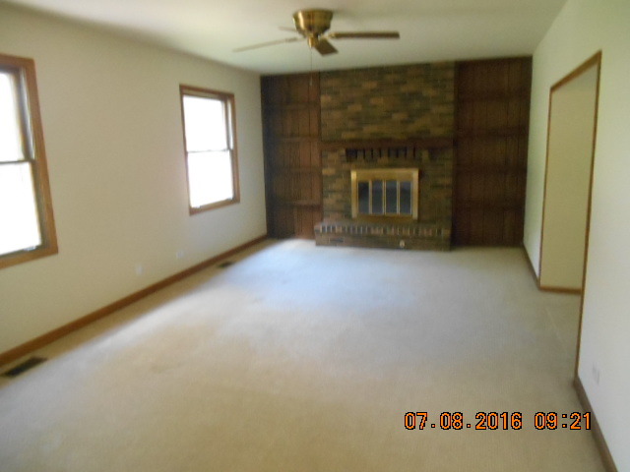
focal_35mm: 26
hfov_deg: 67.3
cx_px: 315
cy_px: 236
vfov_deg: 53.1
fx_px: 473
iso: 800
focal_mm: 4.7
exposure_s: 1/60
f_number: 3.4
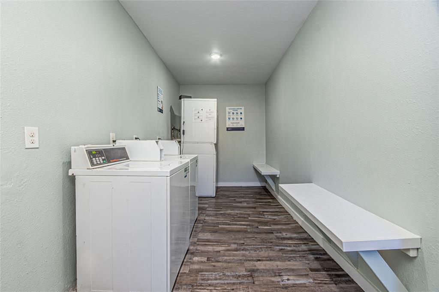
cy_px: 146
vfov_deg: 77.3
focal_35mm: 15
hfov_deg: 100.4
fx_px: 183
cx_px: 220
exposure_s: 1/60
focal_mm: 10
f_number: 8
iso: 100
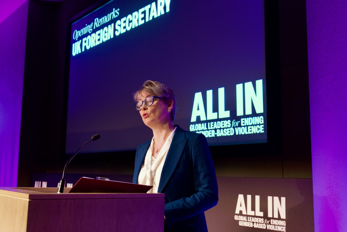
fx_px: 376
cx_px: 174
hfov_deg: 49.6
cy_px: 116
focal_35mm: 39
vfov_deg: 34.2
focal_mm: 39
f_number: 6.3
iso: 4000
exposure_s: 1/30
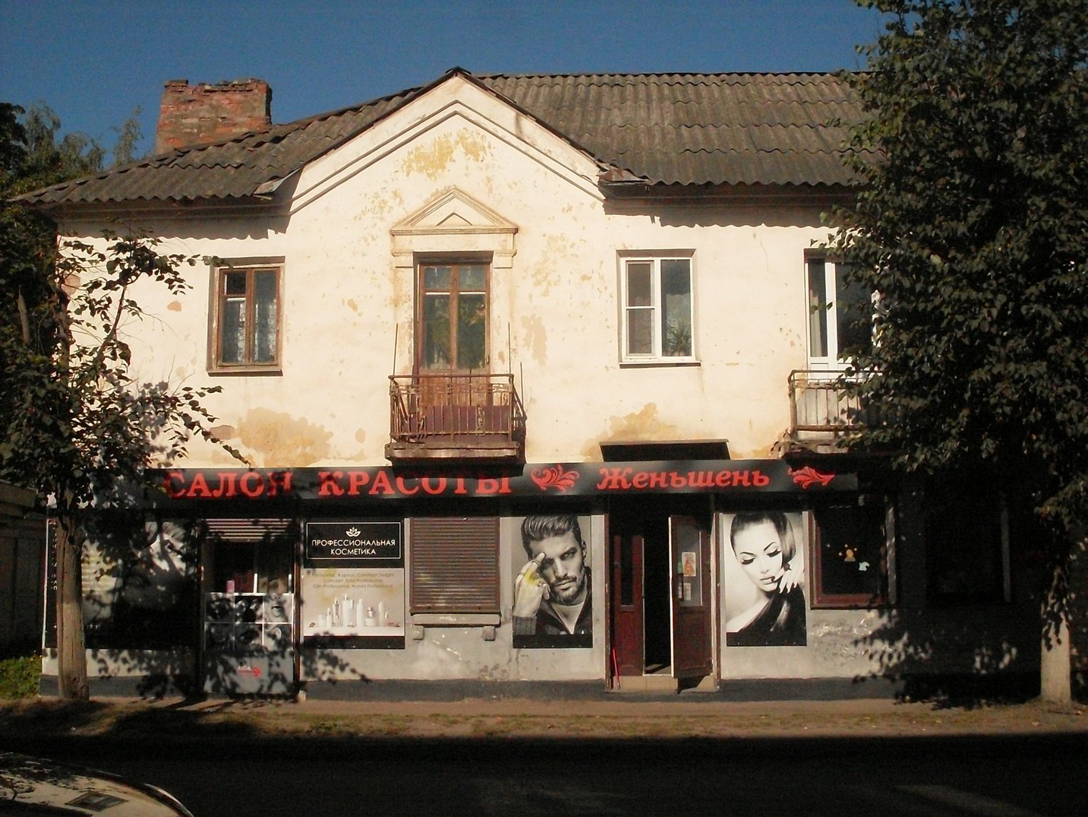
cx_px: 544
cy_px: 408
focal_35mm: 49
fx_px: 1540
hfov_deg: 38.9
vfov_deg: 29.7
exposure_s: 1/2000
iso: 400
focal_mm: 8.1
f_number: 9.1
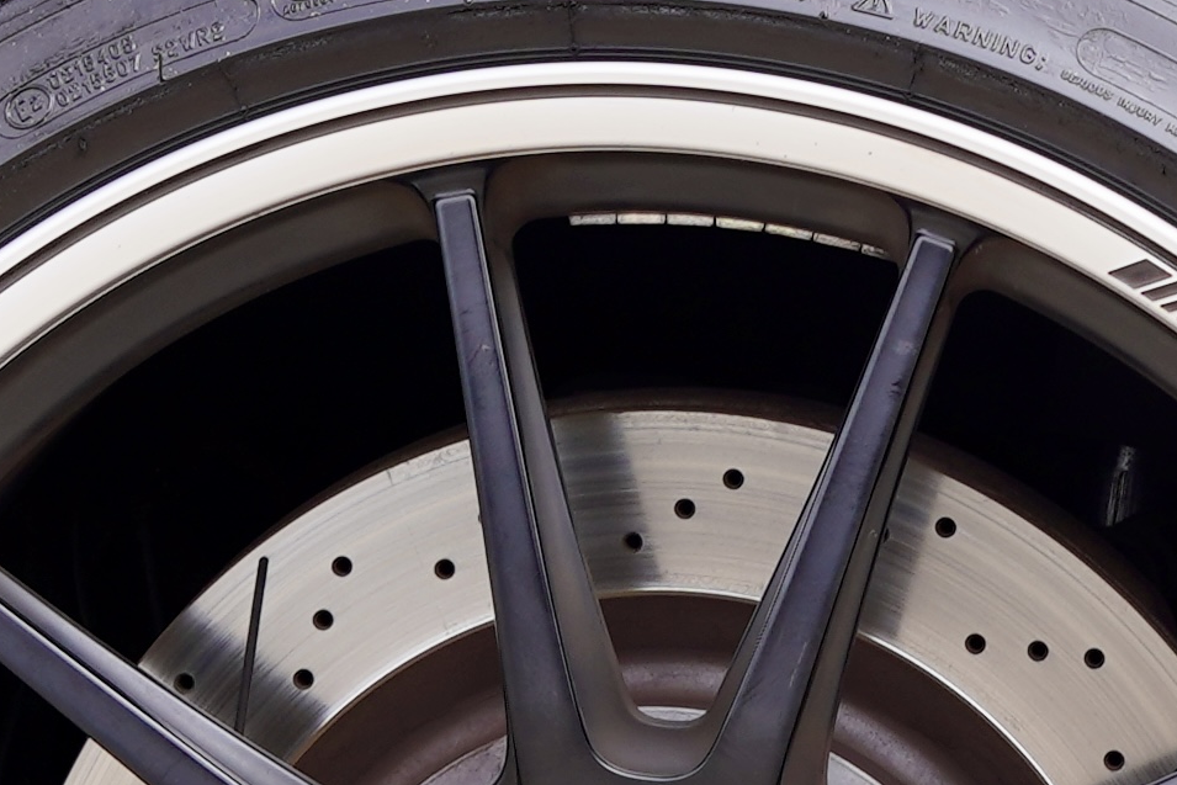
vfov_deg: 4.4
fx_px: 10267
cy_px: 159
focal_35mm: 314
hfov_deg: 6.5
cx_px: 1491
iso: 100
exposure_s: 1/100
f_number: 6.3
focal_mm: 50
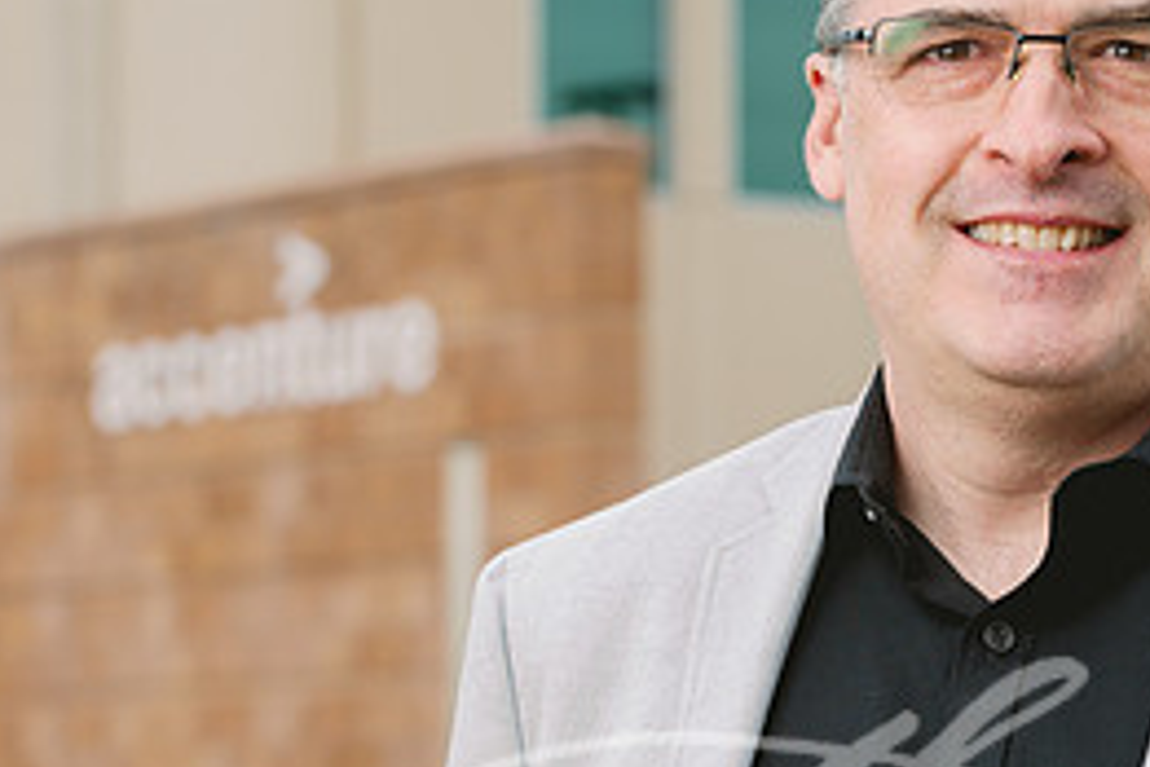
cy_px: 410
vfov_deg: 6.9
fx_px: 6388
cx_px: 833
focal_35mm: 200
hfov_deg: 10.3
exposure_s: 1/200
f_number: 4.5
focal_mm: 90
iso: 100
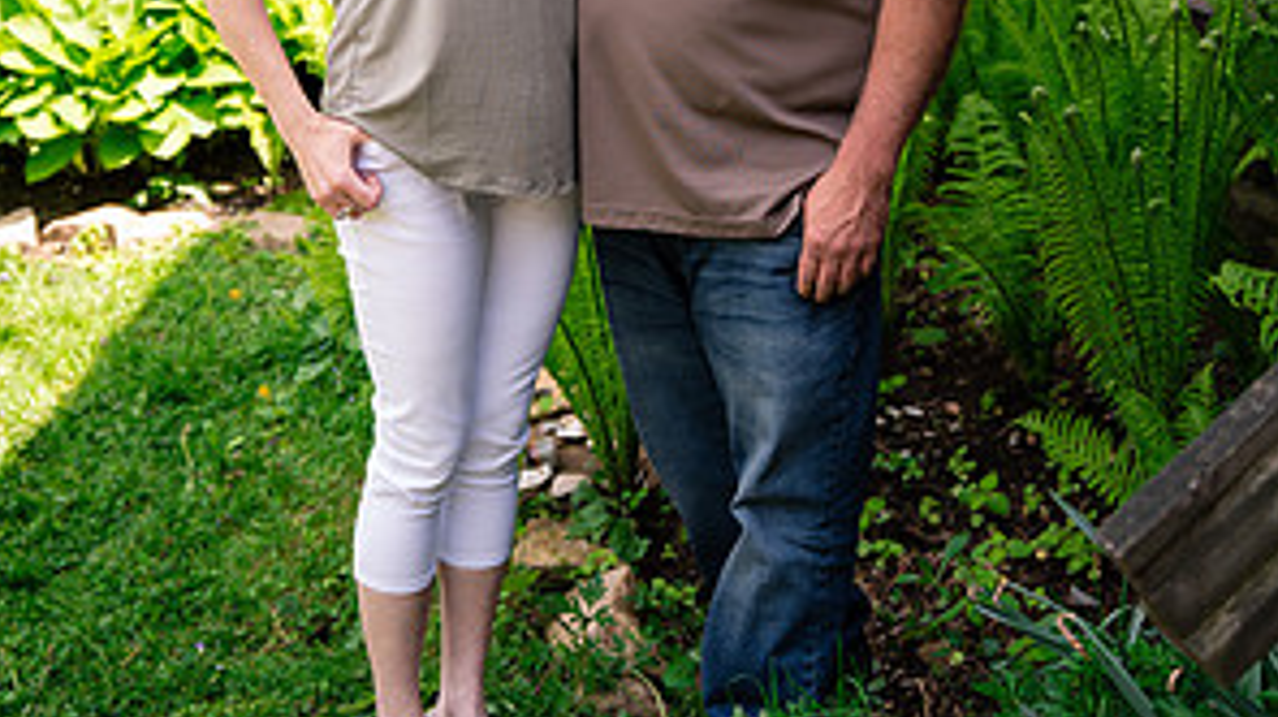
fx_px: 1998
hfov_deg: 35.5
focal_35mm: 59
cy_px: -30
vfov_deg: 19.6
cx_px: 639
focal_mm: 37
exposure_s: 1/250
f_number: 2.8
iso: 100
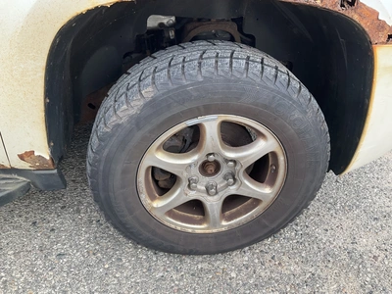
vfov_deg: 48.2
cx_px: 196
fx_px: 328
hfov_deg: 61.7
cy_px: 147
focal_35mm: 29
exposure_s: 1/180
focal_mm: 3
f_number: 1.8
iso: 25
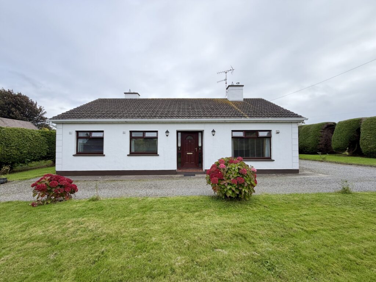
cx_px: 188
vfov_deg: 85.7
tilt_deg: +0.8
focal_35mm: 14
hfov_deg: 102.1
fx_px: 152
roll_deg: +0.0
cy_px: 141
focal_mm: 2.22
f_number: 2.2
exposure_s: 1/347
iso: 50
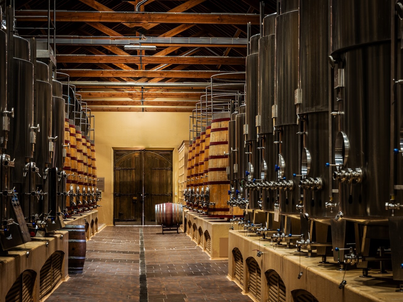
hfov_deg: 20.7
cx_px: 202
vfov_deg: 15.6
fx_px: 1106
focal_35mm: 95
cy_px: 151
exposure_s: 1/1.25
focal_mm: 120
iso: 100
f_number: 11
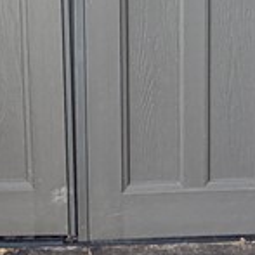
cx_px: 78
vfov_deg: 18.2
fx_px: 717
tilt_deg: -6.2
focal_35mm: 86
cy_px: -116
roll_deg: -0.9
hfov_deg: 20.1
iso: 125
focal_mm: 2.22
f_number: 2.2
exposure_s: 1/105
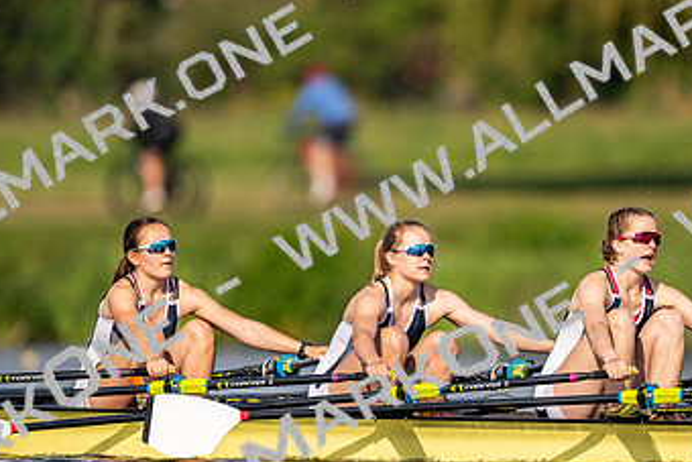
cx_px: 525
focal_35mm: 1025
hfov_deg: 2.0
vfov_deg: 1.3
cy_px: 276
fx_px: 19710
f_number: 4
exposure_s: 1/2500
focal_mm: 600
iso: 220
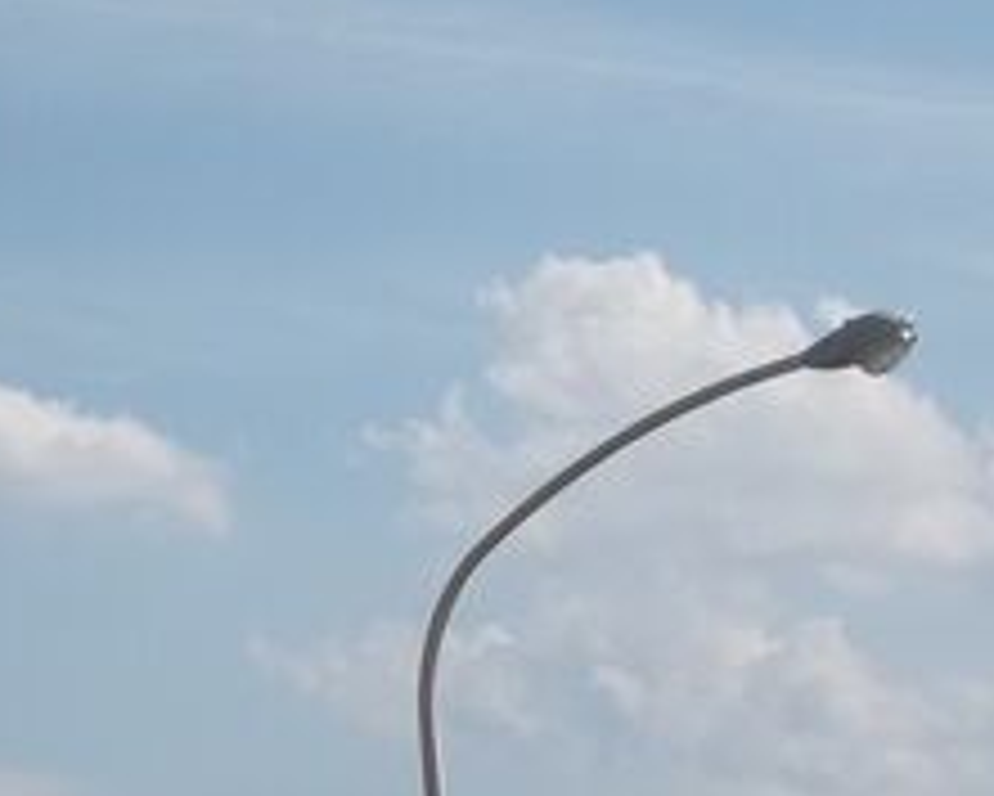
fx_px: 7005
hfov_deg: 8.1
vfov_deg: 6.5
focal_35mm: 238
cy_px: 333
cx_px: 274
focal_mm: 24.5
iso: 80
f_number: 5.9
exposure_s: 1/640
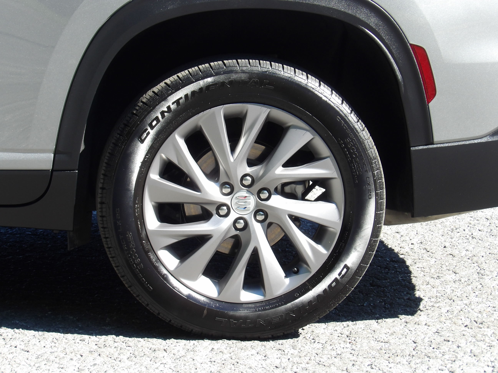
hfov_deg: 11.7
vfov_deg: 8.8
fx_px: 2431
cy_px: 186
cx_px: 249
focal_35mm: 169
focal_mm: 30.2
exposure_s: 1/136
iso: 100
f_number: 4.4
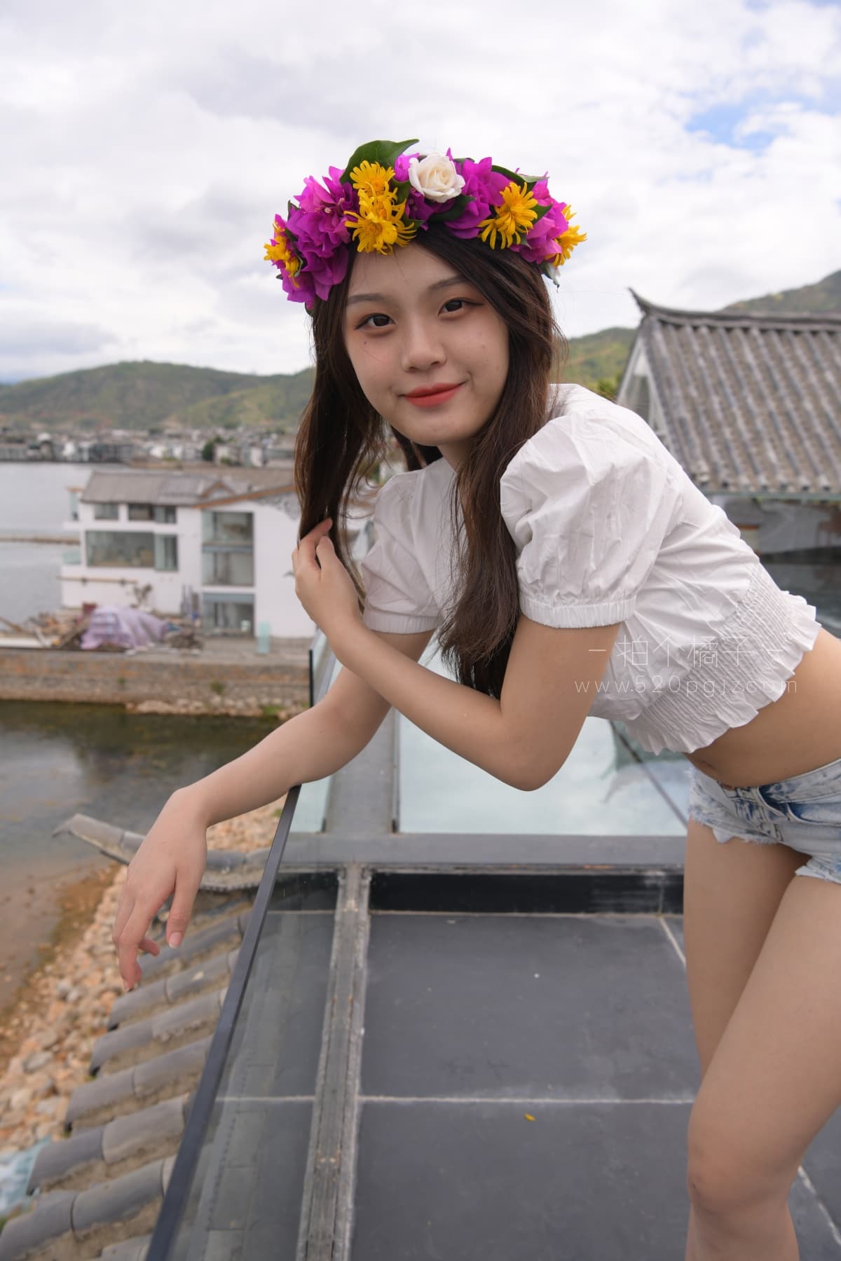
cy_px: 630
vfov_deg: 60.3
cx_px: 420
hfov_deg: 42.3
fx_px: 1086
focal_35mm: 31
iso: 80
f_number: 6.3
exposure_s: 1/250
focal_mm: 31
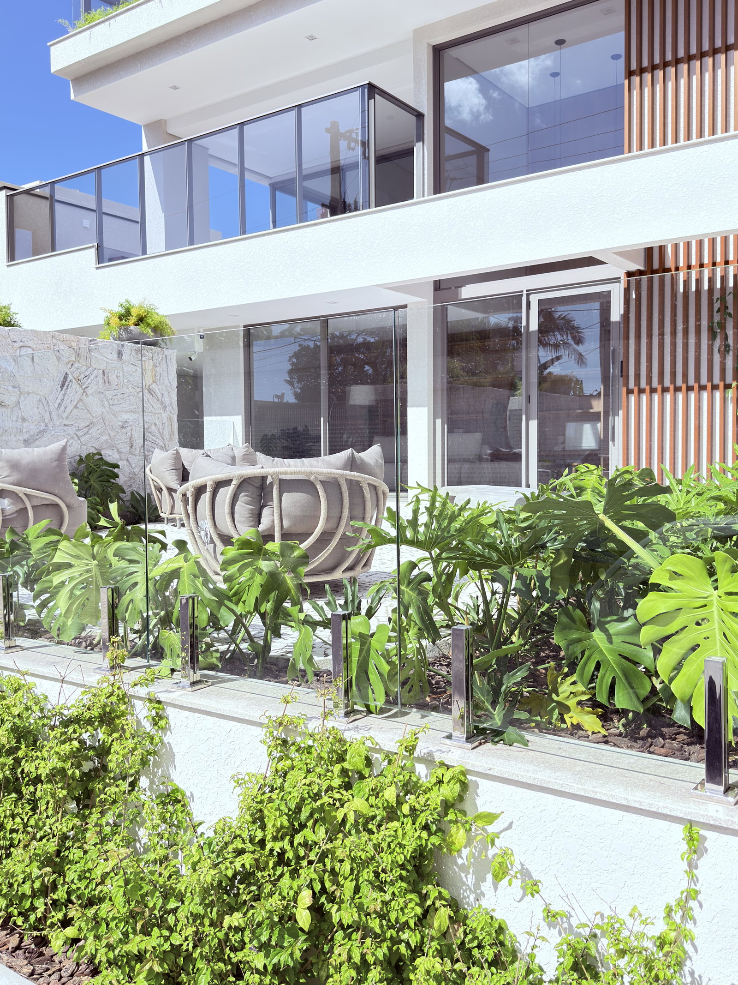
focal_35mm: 31
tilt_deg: -1.4
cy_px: 492
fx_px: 881
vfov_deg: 58.4
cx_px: 369
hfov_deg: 45.4
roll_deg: -0.3
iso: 100
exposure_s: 1/2083
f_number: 1.78
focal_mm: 6.76
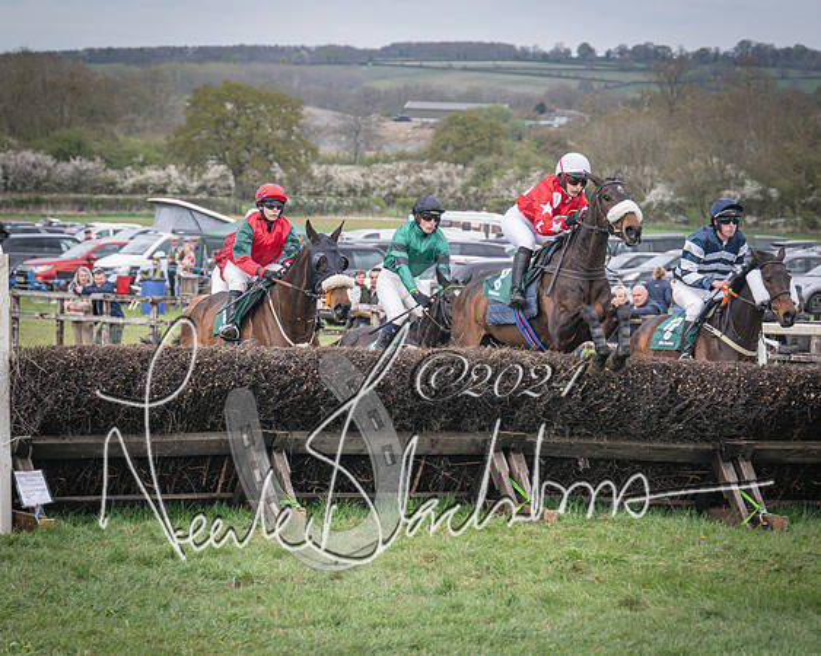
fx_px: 4660
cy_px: 337
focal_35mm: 192
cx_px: 468
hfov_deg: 10.1
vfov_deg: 8.1
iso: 400
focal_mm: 115
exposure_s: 1/800
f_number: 5
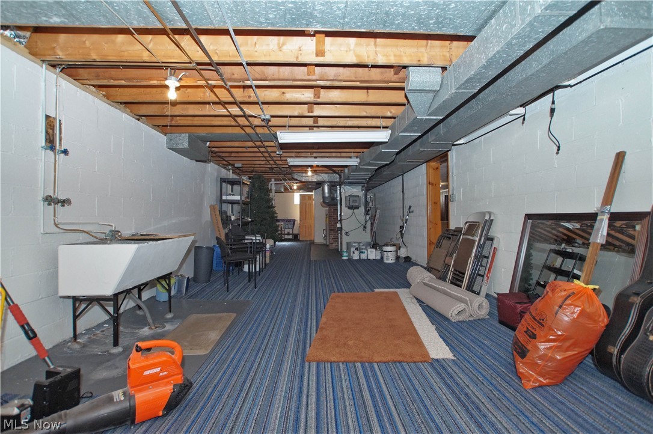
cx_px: 326
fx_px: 299
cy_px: 217
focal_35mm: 16
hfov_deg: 95.0
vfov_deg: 72.0
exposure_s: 1/160
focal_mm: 11
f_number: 4.5
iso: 1000
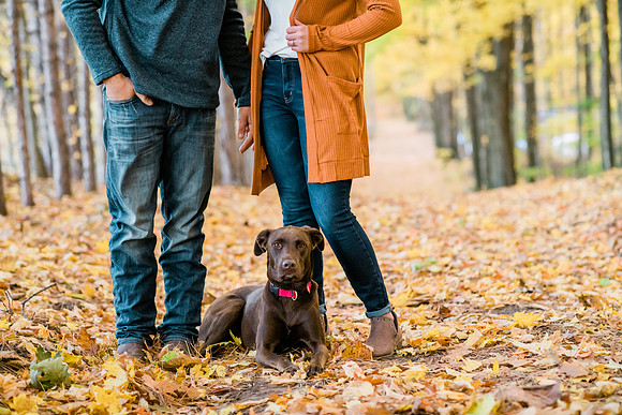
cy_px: 208
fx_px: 1469
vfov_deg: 16.1
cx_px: 311
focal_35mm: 85
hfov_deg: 23.9
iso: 800
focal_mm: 85
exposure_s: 1/200
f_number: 2.8
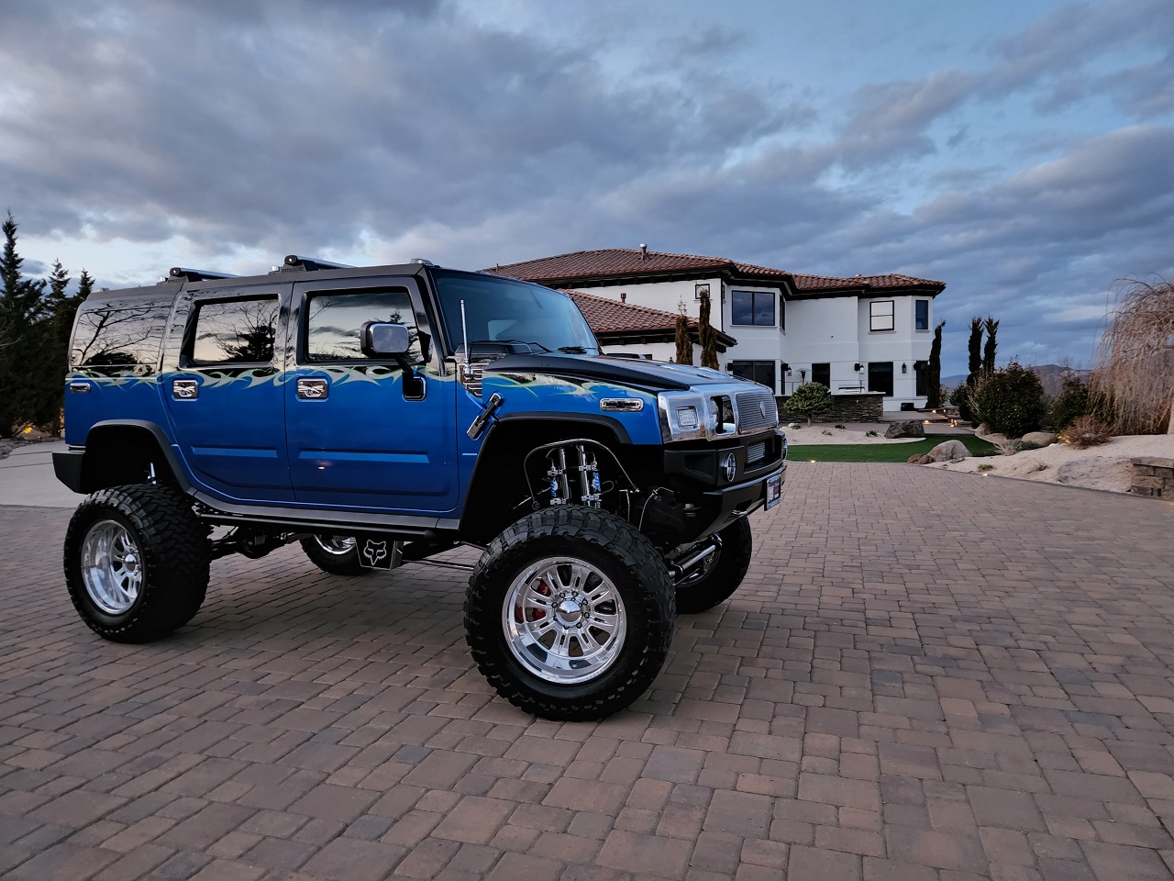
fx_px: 780
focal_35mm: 23
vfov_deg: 58.9
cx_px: 587
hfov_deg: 73.9
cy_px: 440
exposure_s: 1/24
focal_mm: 5.4
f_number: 1.8
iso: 800
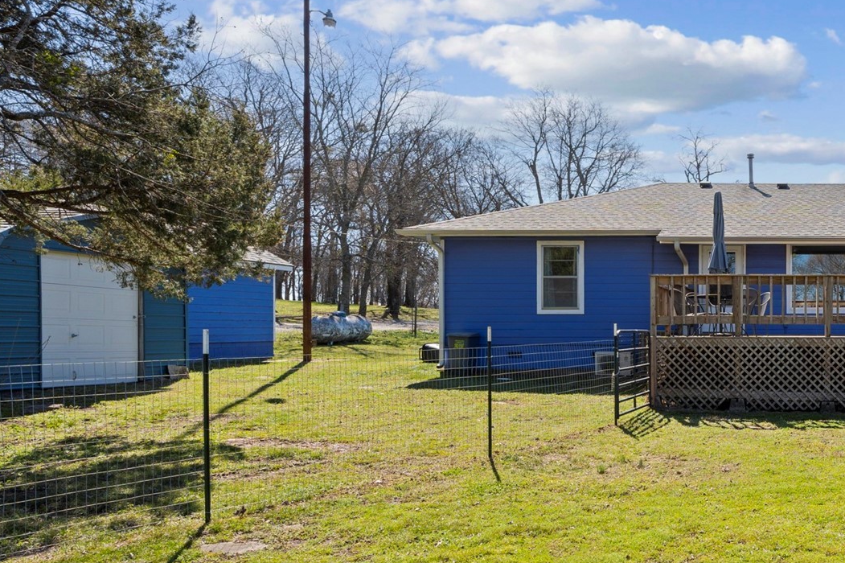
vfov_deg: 42.2
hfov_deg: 50.9
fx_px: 727
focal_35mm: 31
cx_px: 809
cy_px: 329
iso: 160
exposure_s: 1/400
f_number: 8
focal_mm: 16
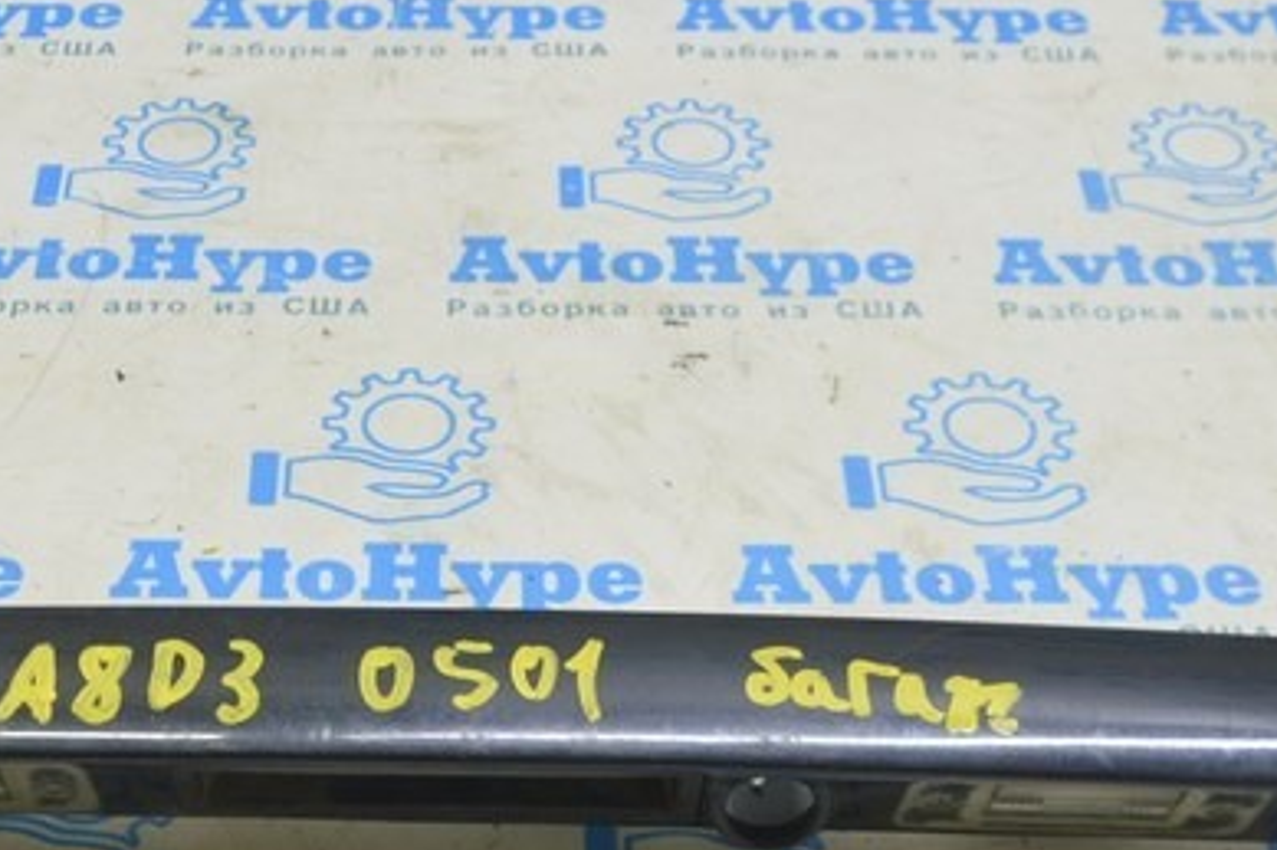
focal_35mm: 79
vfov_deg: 17.3
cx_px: 414
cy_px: 481
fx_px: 2801
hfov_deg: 25.5
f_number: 5.6
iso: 400
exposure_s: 1/20
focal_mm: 20
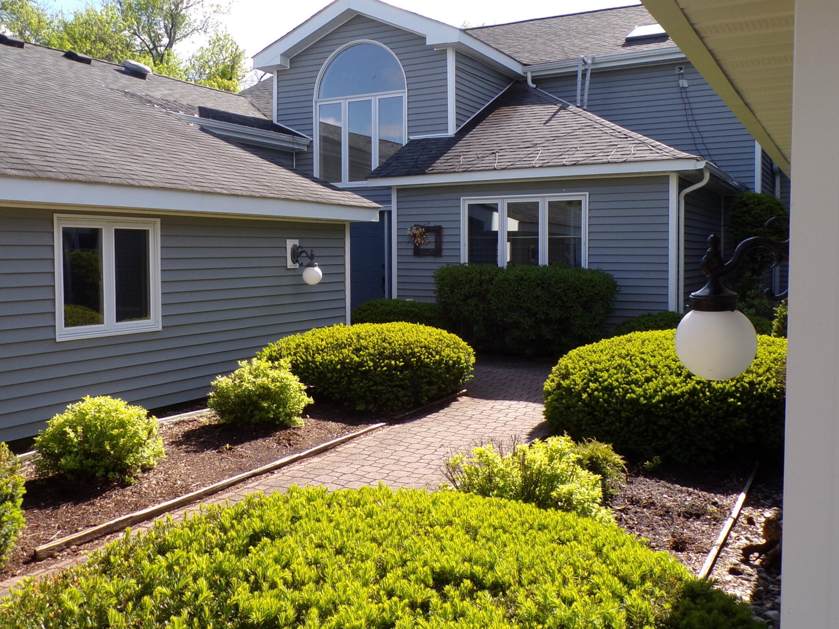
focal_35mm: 35
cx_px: 422
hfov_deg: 52.6
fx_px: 848
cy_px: 278
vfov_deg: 40.6
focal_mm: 4.3
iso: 80
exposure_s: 1/150
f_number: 5.8
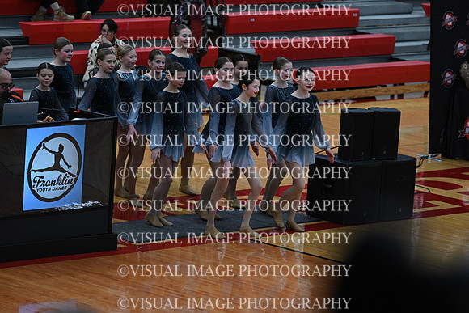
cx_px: 234
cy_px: 156
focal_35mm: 200
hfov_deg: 10.3
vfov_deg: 6.9
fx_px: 2606
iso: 4000
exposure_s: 1/400
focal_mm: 200
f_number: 4
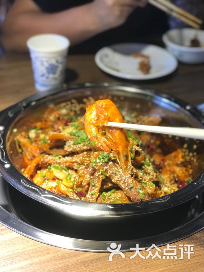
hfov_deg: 25.7
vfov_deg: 33.8
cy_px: 136
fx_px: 448
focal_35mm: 57
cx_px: 102
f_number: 2.8
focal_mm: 6.6
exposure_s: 1/50
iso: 100
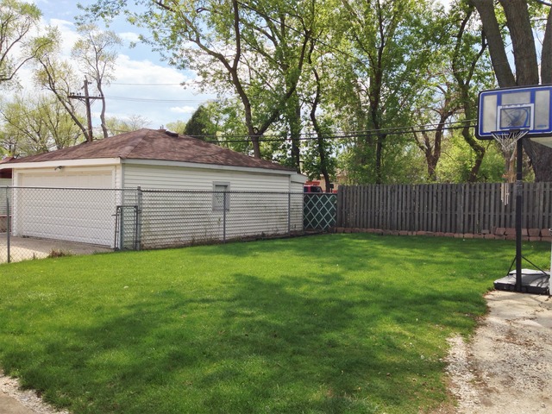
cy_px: 207
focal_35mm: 33
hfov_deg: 55.4
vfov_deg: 42.9
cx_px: 276
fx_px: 526
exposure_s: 1/1178
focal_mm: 4.12
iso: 50
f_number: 2.4
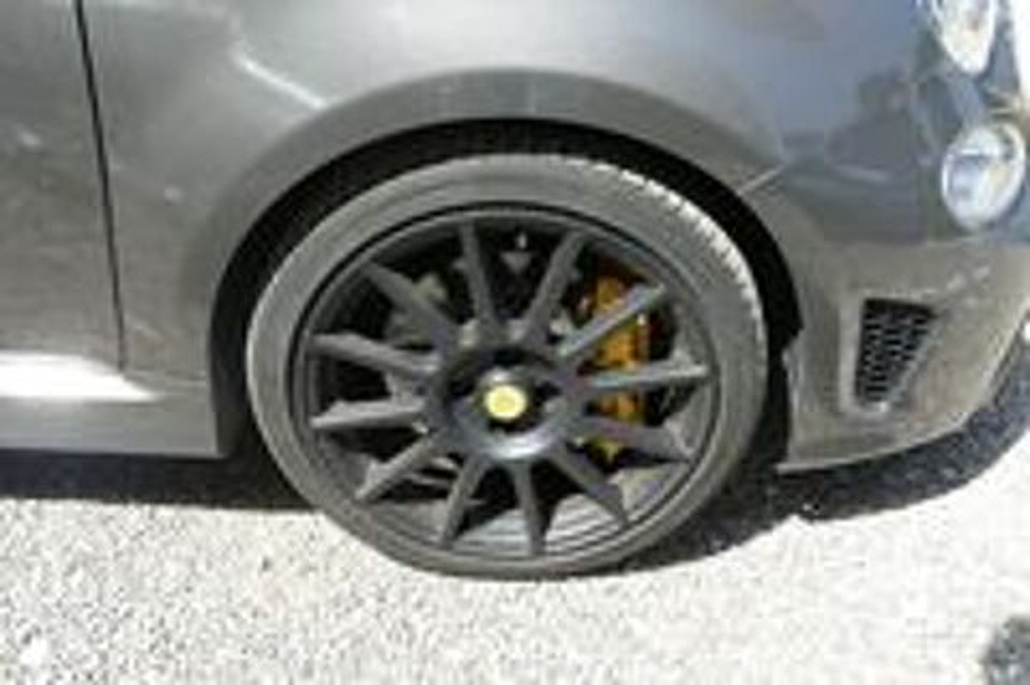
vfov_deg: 37.8
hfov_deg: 54.5
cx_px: 515
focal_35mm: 35
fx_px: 1000
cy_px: 342
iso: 125
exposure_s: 1/640
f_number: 3.1
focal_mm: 12.64
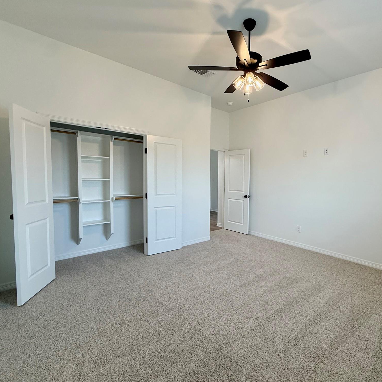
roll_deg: -1.3
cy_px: 190
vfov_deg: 84.0
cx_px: 239
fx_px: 212
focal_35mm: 17
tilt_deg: -2.8
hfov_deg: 82.3
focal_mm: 2.22
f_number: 2.2
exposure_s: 1/120
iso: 125
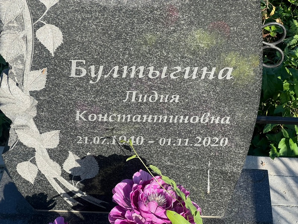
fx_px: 663
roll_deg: +1.5
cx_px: 149
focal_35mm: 77
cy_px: 112
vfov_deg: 19.1
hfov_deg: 25.3
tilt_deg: -39.2
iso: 32
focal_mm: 9
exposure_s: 1/305
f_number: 2.8
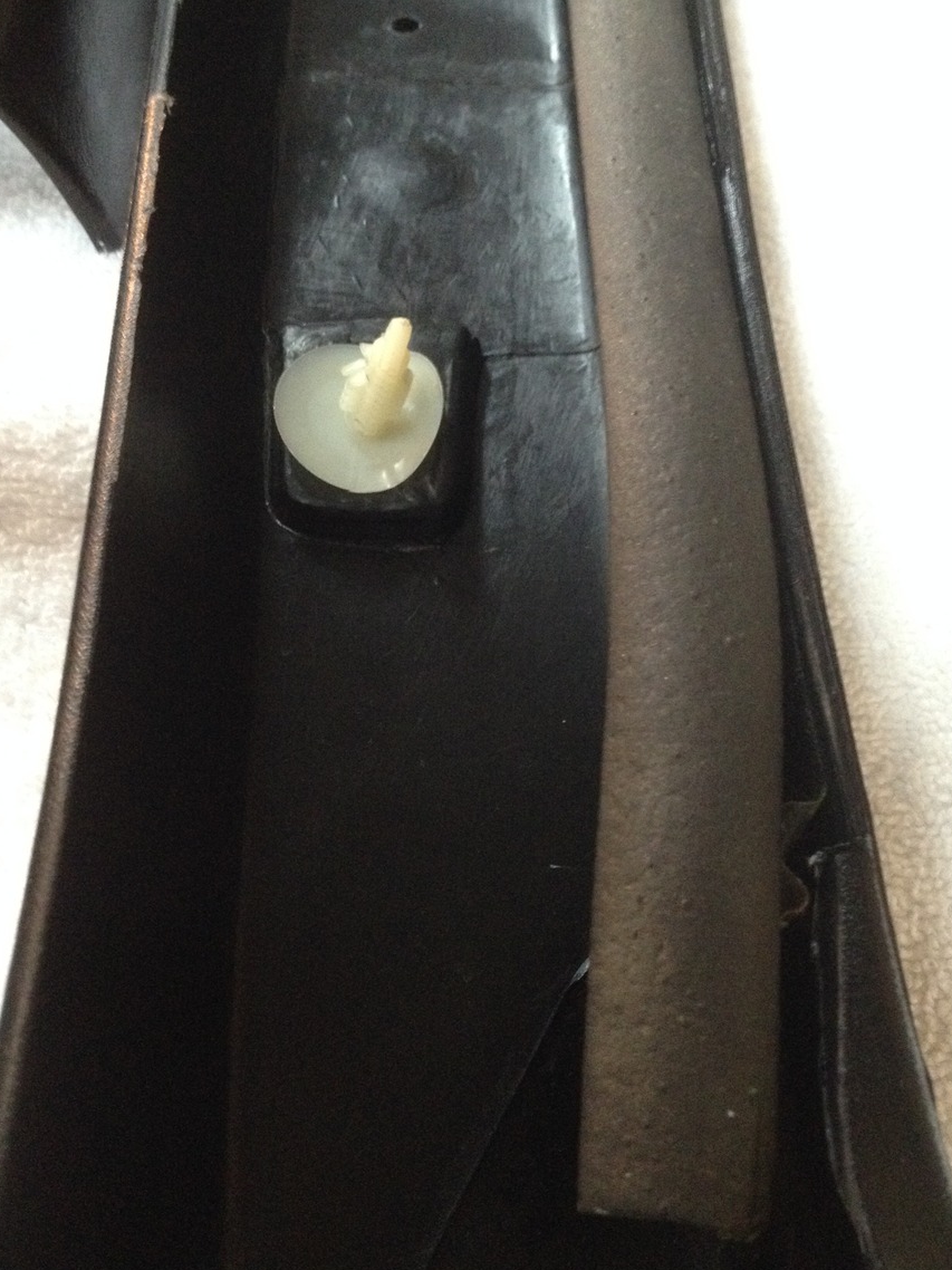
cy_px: 546
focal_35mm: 42
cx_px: 504
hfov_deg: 34.3
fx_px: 1541
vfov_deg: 44.7
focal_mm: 4.28
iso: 400
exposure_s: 1/17
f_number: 2.4
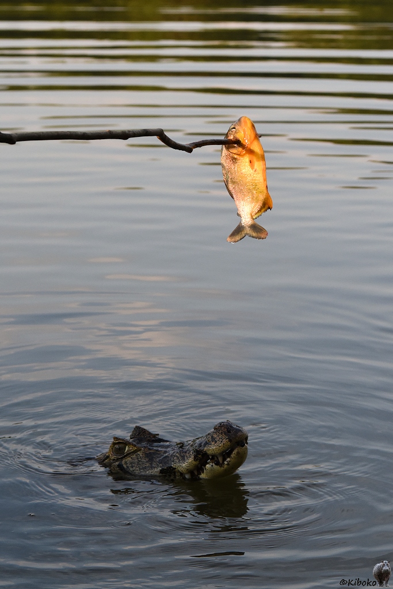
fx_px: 982
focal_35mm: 60
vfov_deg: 33.4
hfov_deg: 22.6
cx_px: 196
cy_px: 294
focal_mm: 60
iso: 1000
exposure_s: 1/1600
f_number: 7.1
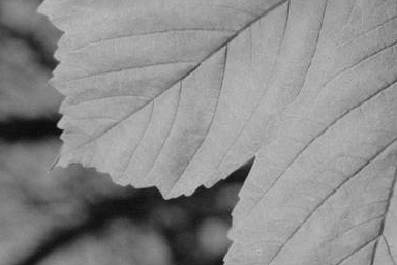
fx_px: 5513
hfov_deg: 4.1
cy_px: -72
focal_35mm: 500
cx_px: 558
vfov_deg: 2.7
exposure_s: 1/350
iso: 640
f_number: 8
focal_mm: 80
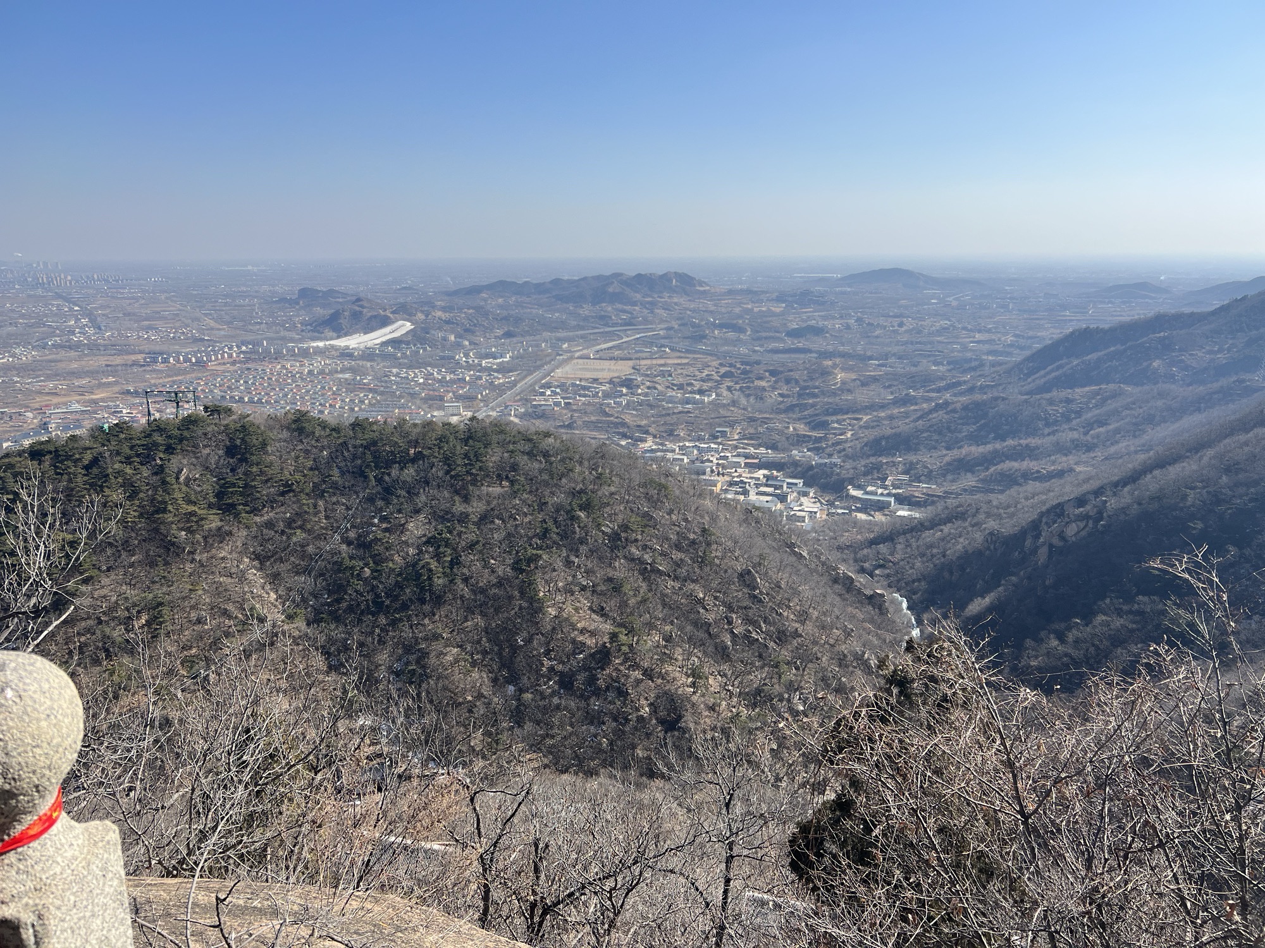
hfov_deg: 67.3
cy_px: 474
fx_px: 950
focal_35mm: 26
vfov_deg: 53.1
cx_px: 632
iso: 50
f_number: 1.5
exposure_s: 1/2299
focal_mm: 5.7
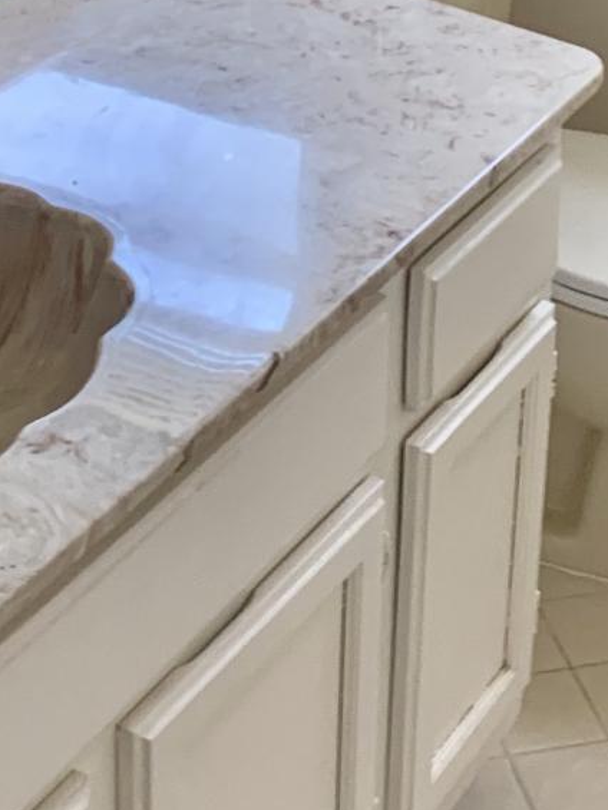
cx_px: 317
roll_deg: -3.1
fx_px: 2154
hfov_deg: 16.1
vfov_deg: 19.7
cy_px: -227
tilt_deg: -16.3
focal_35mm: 92
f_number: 1.8
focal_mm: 4.25
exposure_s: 1/61
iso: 100
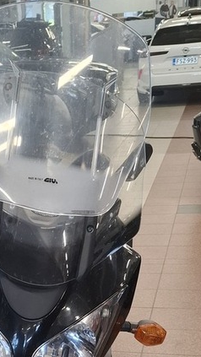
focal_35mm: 64
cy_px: 365
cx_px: -14
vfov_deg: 30.3
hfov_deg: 18.2
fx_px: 606
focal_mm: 5.54
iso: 250
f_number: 1.8
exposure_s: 1/120
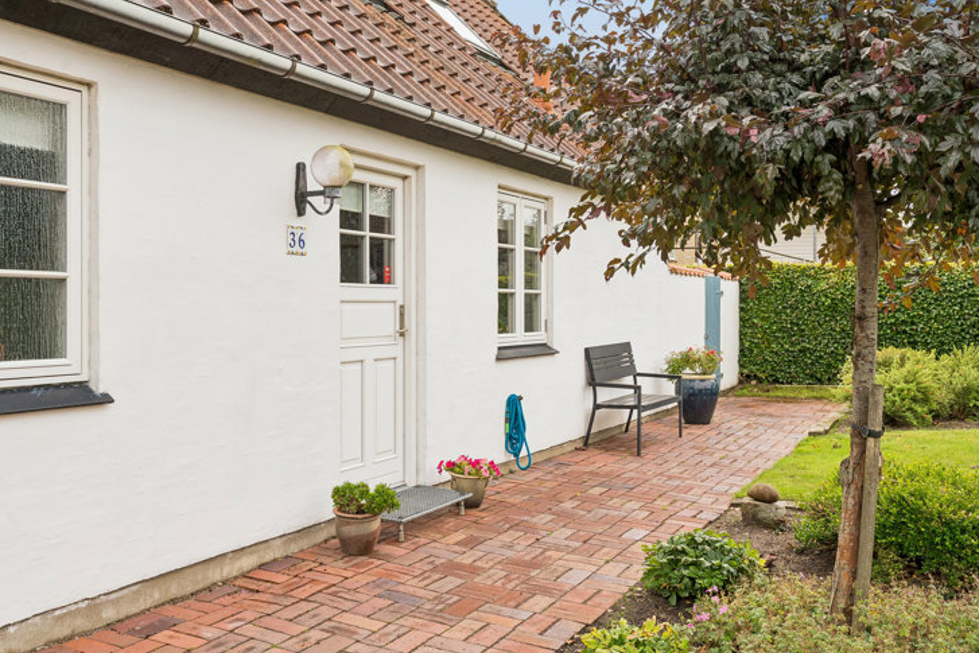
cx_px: 467
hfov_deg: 56.4
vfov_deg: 39.4
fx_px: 912
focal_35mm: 34
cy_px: 309
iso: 200
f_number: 8
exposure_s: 1/125
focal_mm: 30.5
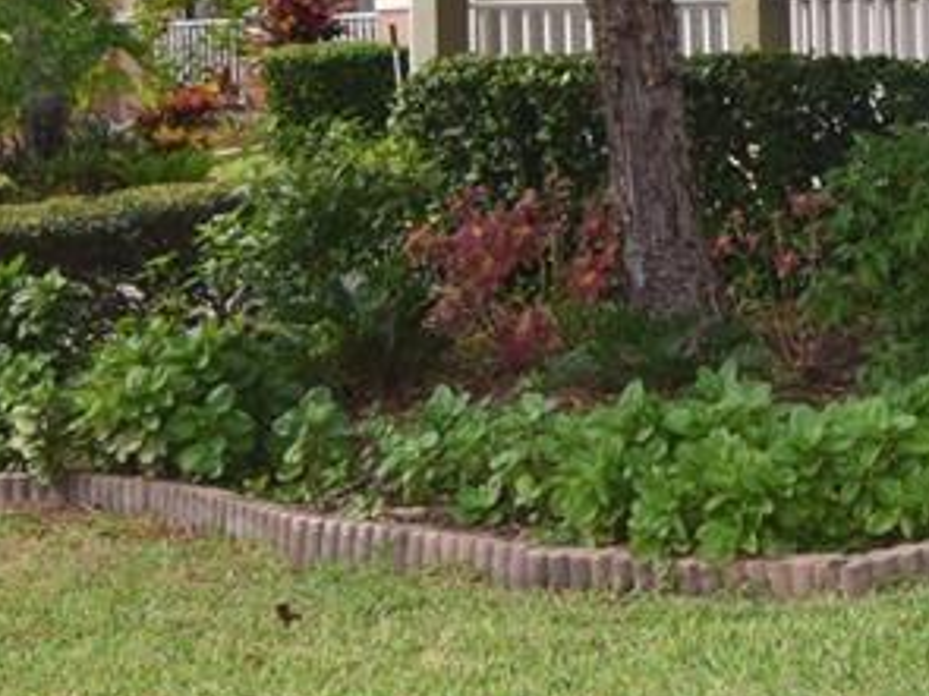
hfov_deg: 18.0
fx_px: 2683
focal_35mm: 100
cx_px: 1301
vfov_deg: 14.4
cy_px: -101
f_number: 9
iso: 400
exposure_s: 1/160
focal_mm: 20
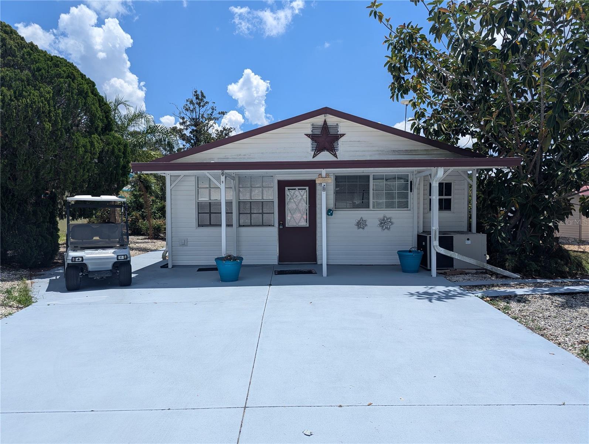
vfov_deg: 56.9
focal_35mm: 24
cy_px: 222
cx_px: 294
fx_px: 409
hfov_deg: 71.5
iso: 51
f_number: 1.85
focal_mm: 6.81
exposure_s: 1/2762
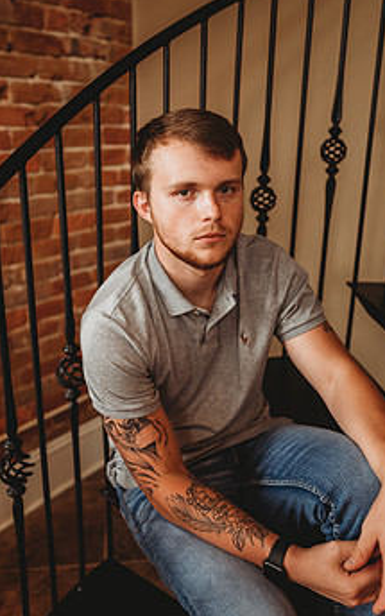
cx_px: 193
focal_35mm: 32
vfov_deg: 59.6
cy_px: 292
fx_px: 537
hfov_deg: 39.4
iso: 320
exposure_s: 1/125
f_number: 2
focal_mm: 24
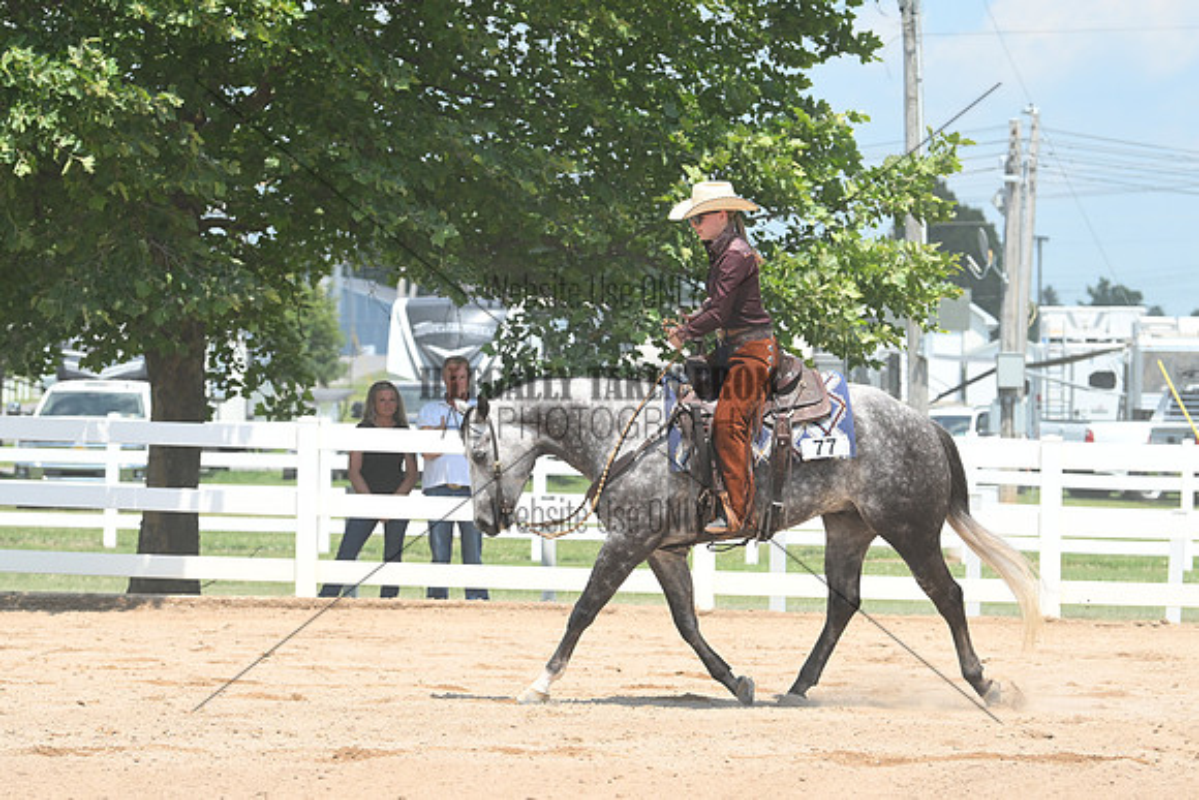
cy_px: 400
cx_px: 600
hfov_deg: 11.2
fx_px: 6096
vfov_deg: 7.5
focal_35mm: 183
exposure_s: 1/1347
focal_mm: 122
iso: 250
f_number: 5
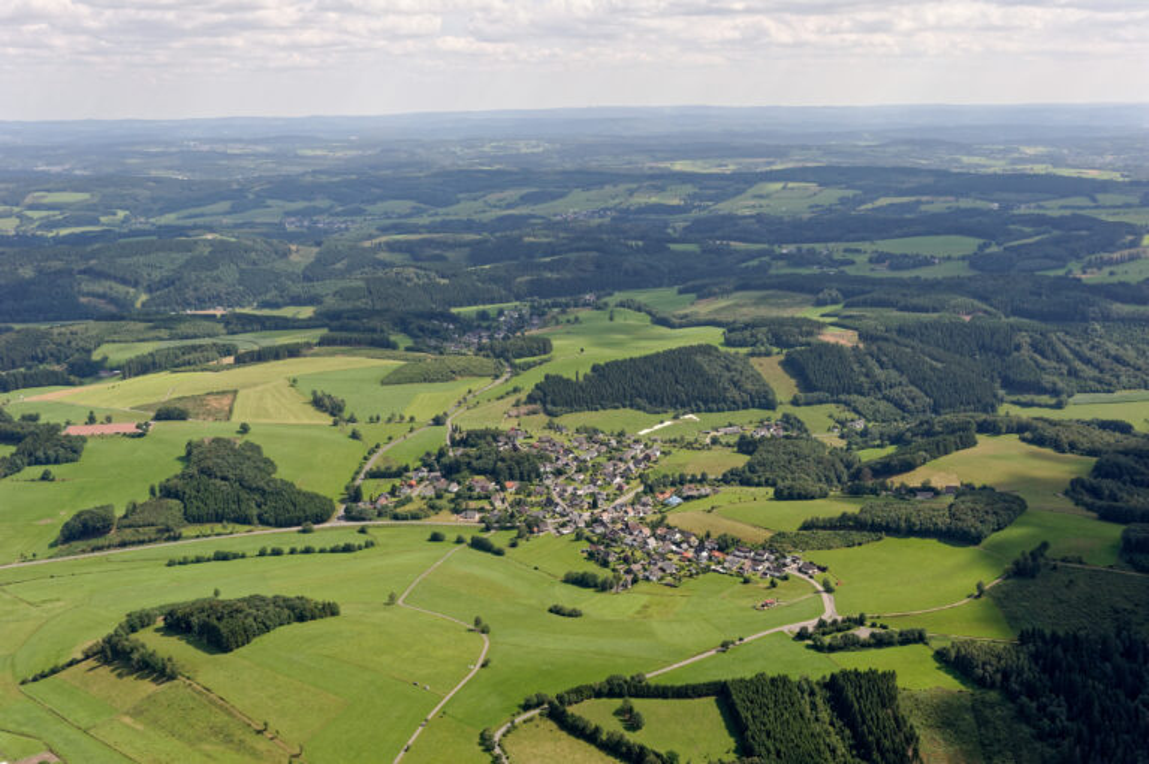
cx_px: 574
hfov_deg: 46.4
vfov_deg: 31.9
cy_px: 382
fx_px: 1340
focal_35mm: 42
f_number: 5.6
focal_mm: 42
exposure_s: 1/1250
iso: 400
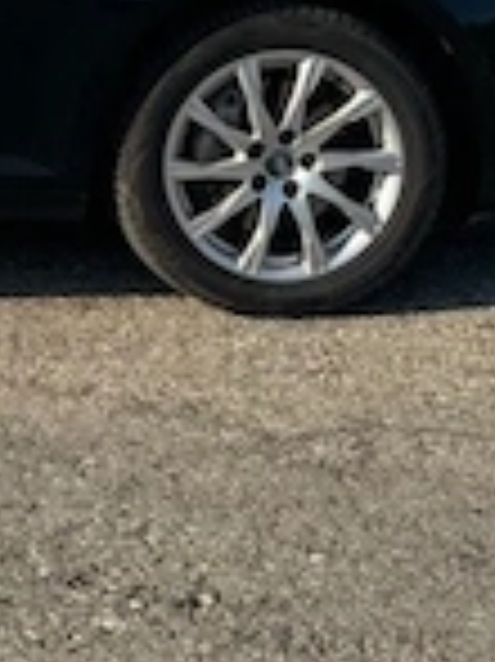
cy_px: -117
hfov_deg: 10.4
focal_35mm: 131
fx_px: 2501
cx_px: -472
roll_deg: +0.8
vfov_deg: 14.6
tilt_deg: -7.6
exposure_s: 1/3413
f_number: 1.78
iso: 80
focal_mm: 6.76
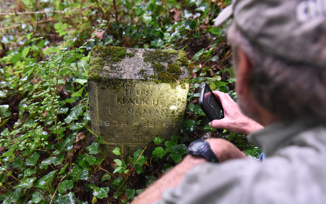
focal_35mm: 39
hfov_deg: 50.4
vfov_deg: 32.8
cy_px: 106
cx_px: 164
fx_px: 346
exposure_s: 1/250
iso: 12800
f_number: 4
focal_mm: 38
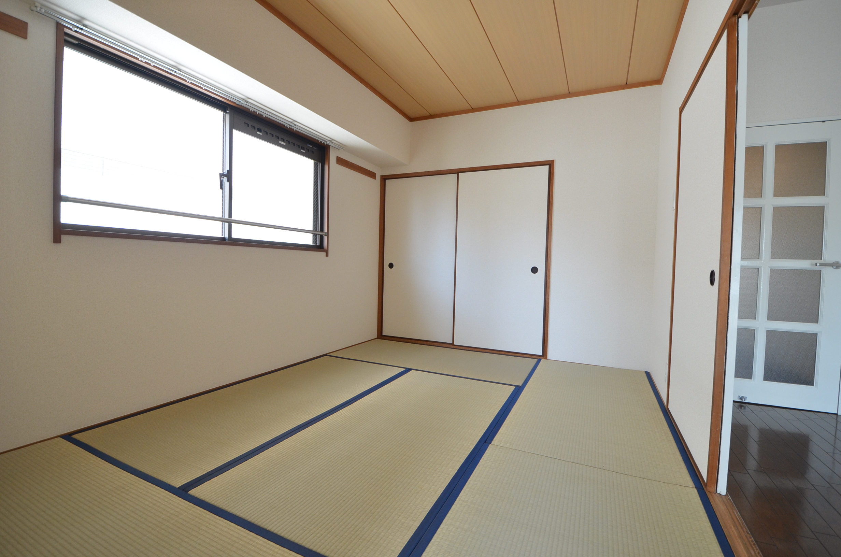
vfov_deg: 77.1
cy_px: 278
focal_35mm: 15
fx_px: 350
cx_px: 420
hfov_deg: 100.5
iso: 800
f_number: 5
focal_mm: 10
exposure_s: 1/100
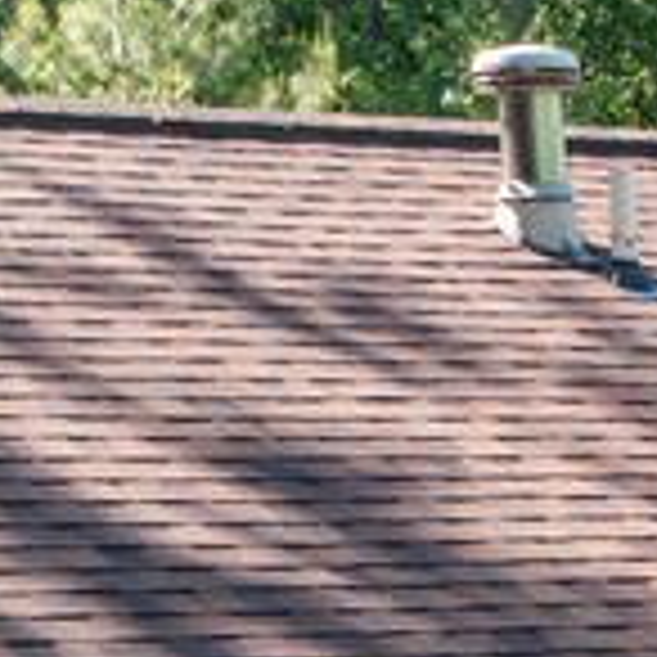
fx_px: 4187
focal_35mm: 195
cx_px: 1256
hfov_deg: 8.6
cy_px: 1766
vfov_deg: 8.0
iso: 100
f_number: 4
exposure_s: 1/120
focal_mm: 10.26
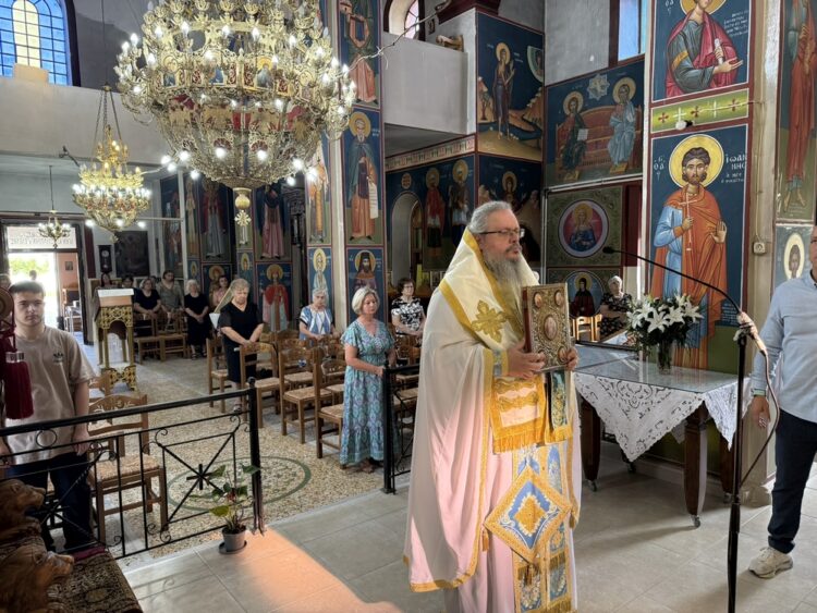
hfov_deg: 71.6
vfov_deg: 56.8
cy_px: 306
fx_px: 567
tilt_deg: -4.1
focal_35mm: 24
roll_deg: +0.6
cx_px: 408
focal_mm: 6.76
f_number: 1.78
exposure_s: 1/100
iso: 250
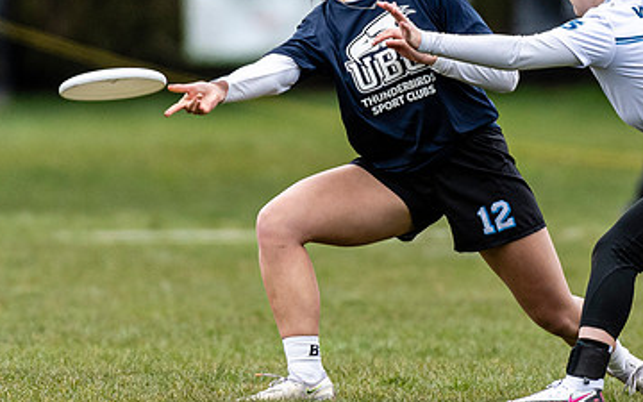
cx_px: 406
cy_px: 100
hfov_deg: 1.4
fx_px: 25795
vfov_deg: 0.9
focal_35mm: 1472
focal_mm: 400
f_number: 4
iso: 500
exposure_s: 1/1250
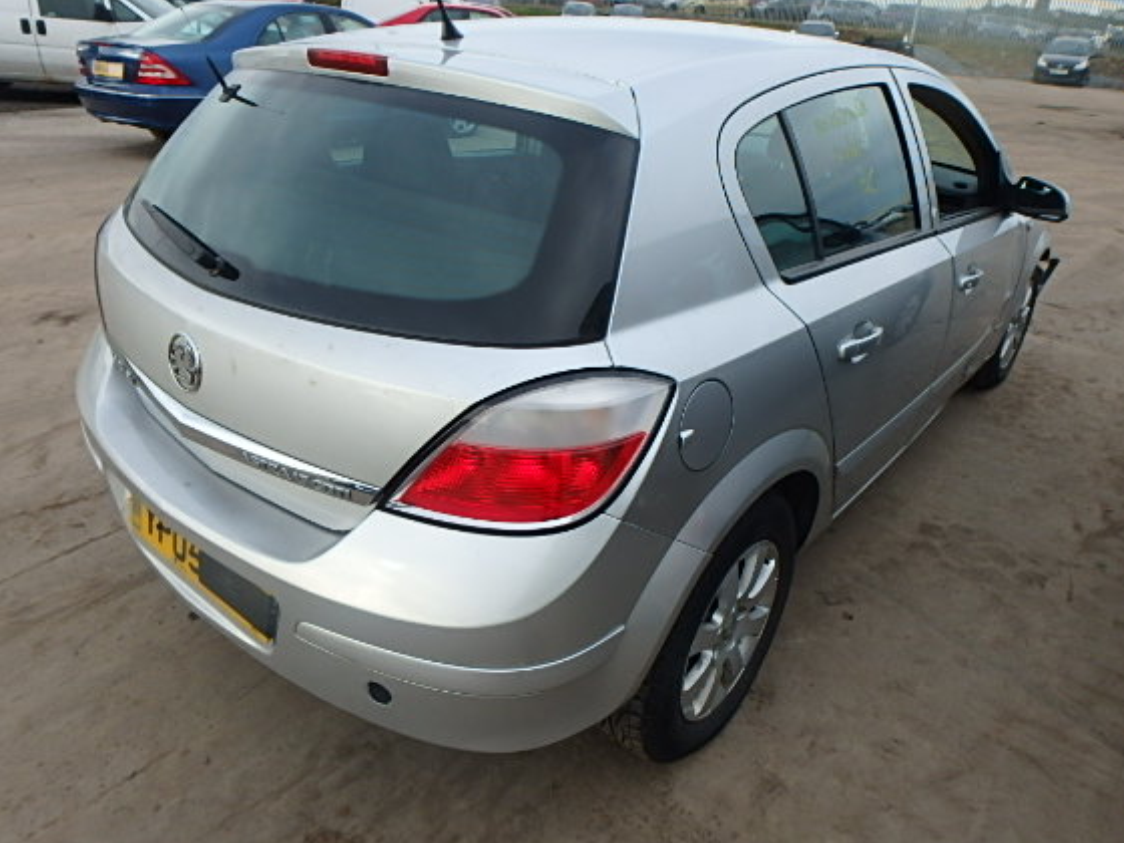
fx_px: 779
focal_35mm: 24
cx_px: 608
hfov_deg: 71.5
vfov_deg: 56.8
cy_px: 413
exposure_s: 1/400
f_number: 3.5
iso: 125
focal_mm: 3.7
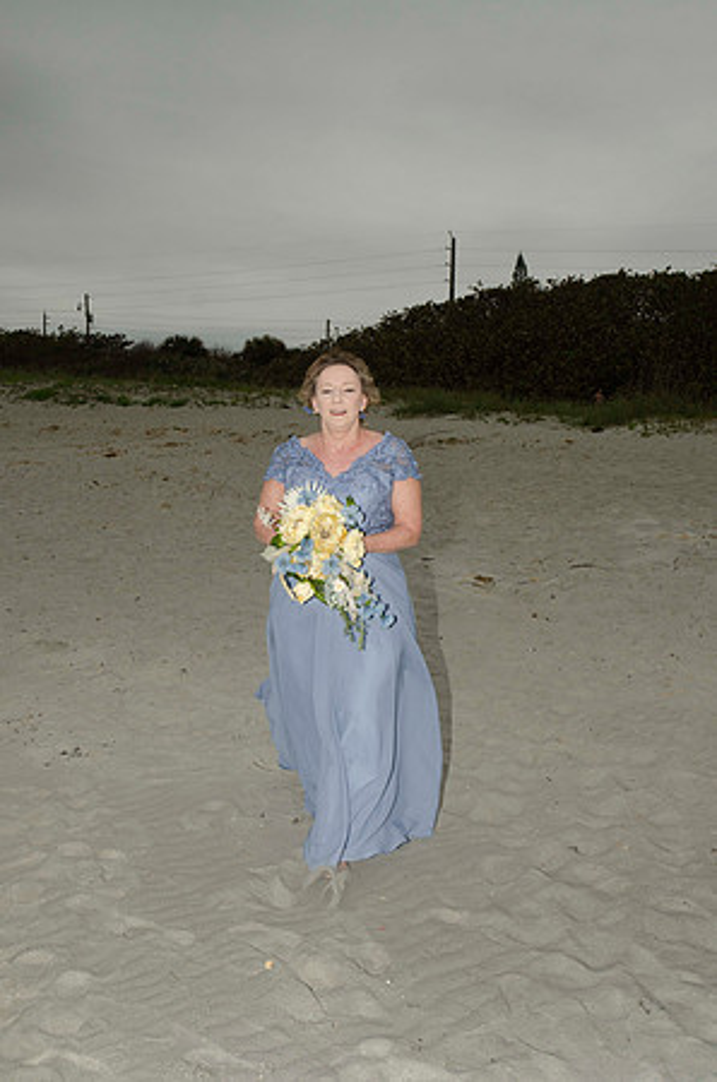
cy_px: 541
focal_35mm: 40
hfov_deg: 32.9
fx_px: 1215
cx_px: 358
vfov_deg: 48.0
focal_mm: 27
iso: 200
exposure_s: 1/250
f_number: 7.1
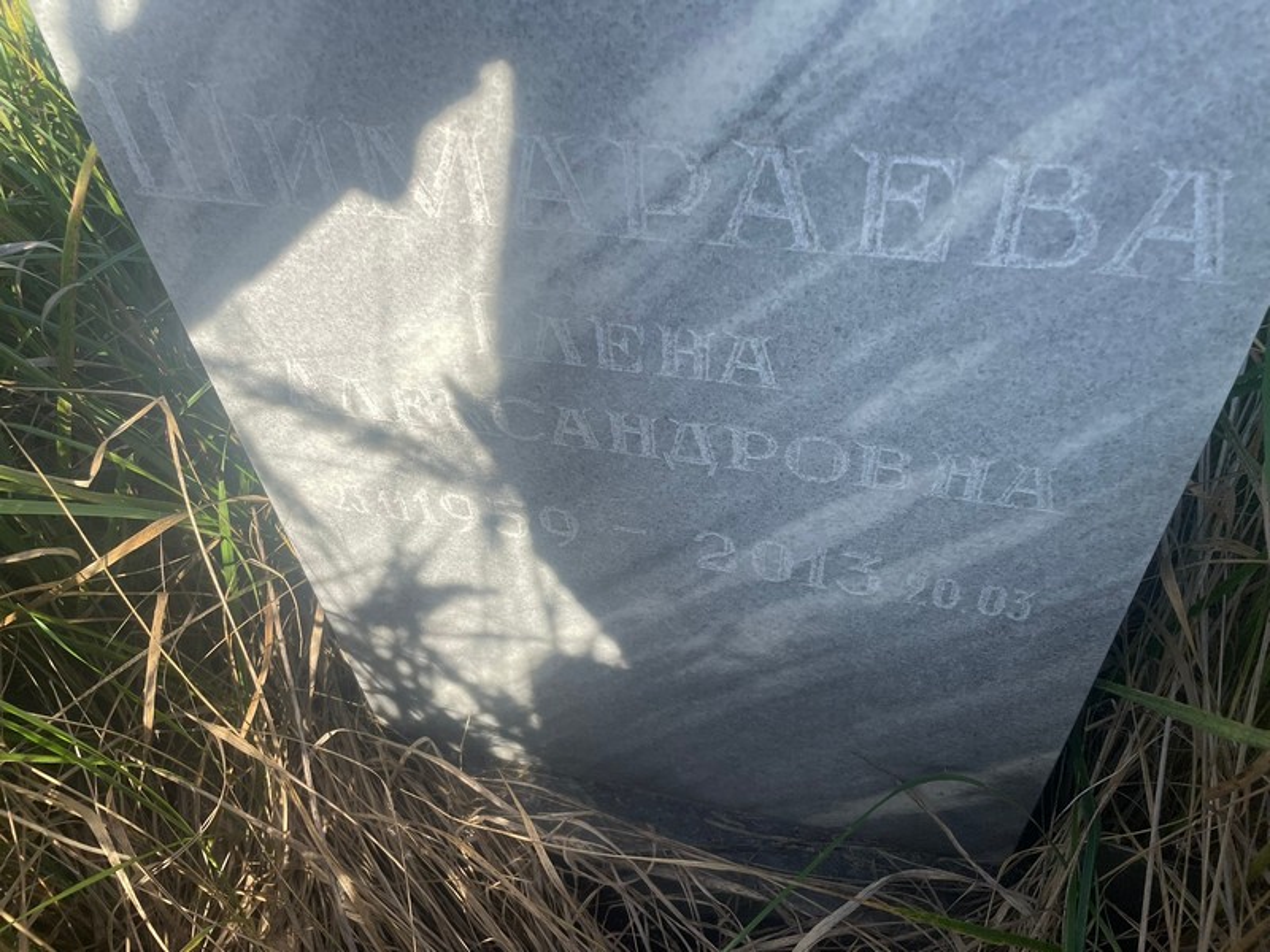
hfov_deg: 67.3
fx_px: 954
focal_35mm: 26
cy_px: 476
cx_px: 635
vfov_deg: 53.1
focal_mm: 4.2
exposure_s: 1/1261
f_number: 1.6
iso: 32
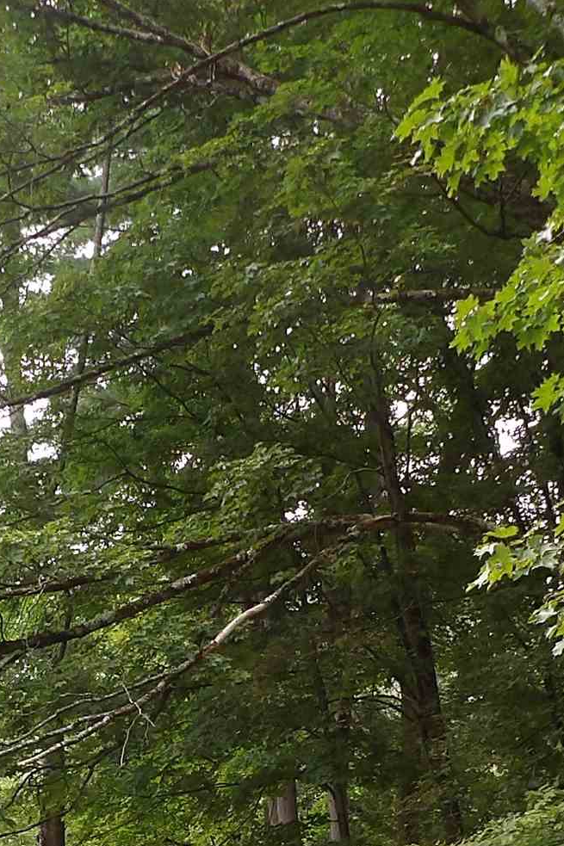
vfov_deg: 24.6
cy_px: 880
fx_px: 1834
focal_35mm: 78
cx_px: 170
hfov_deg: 17.4
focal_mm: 4.3
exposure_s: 1/113
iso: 100
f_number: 3.2
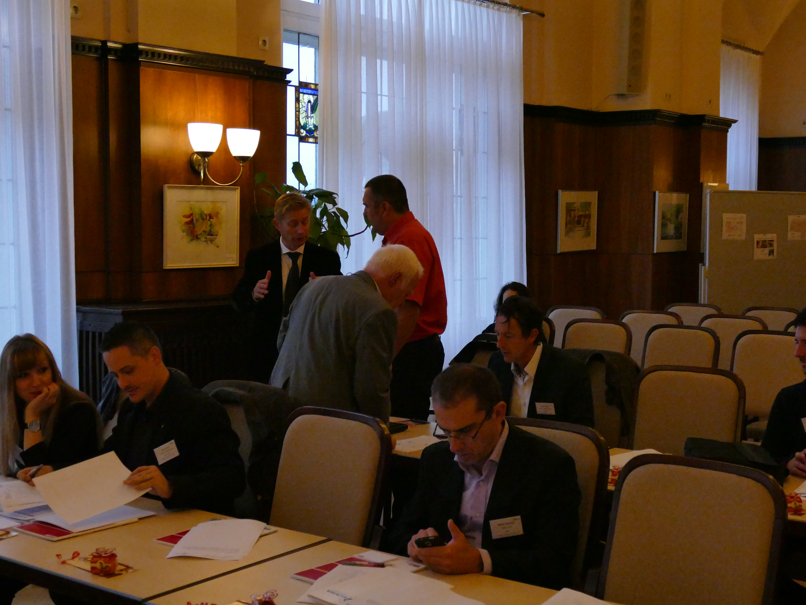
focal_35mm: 51
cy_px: 303
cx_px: 419
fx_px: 1188
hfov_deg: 37.5
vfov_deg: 28.6
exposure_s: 1/320
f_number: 3.3
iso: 2500
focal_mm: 17
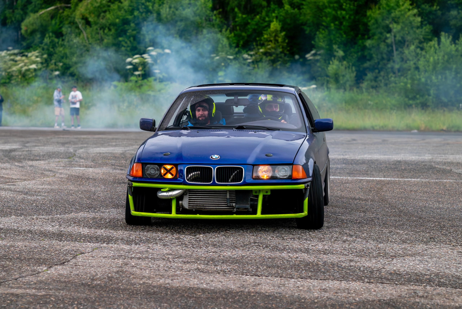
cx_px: 187
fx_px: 1434
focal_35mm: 112
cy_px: 153
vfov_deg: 12.3
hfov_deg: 18.3
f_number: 3.5
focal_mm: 85
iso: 640
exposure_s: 1/250
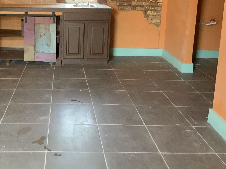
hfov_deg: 39.8
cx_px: 72
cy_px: 38
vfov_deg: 30.3
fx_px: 307
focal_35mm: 47
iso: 200
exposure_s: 1/60
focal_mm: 3
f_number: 1.8
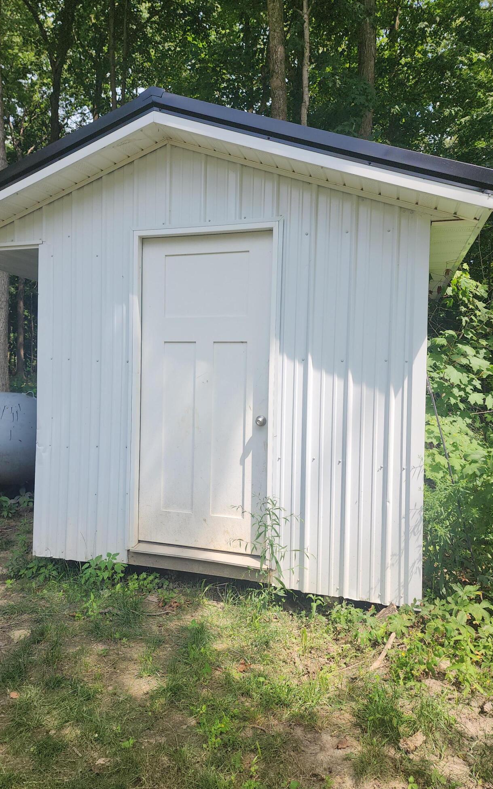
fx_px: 537
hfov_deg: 49.2
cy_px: 391
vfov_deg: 72.5
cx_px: 219
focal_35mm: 25
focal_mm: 6.4
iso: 12
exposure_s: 1/410
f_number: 1.8
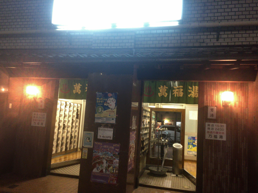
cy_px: 96
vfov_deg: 48.2
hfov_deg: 61.7
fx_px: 216
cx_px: 129
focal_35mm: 29
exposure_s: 1/20
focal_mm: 4.15
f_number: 2.2
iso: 250
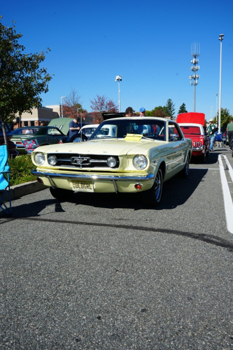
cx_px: 116
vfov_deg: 61.9
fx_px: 291
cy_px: 175
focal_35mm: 30
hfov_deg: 43.6
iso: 100
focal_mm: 30
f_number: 10
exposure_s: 1/200
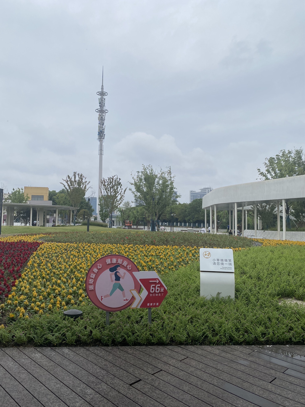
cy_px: 204
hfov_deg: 53.1
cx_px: 152
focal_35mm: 26
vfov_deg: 67.3
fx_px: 305
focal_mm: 4.25
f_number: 1.8
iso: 32
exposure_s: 1/3300
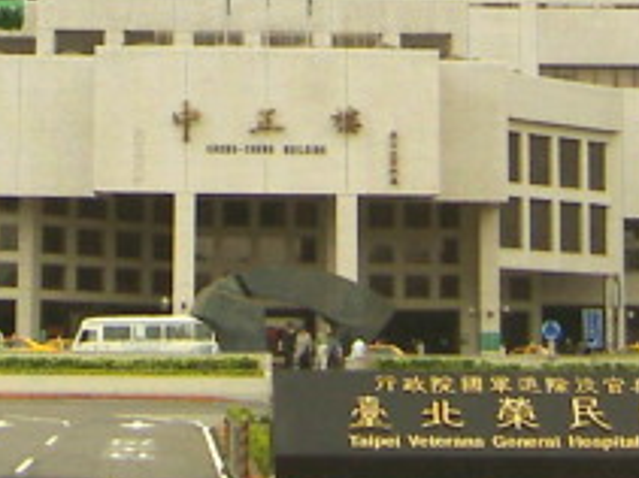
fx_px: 2398
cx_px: 195
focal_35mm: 130
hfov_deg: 15.1
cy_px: -259
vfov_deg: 10.9
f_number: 2.8
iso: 50
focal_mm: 4.7
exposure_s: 1/400
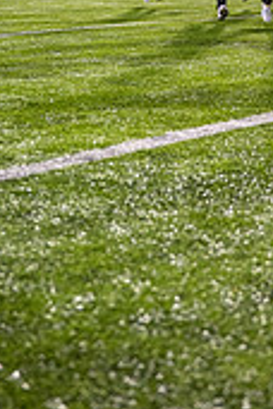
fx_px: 990
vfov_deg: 21.4
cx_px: 151
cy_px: -108
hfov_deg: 15.7
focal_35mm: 87
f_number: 3.2
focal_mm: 33
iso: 1250
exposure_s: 1/500
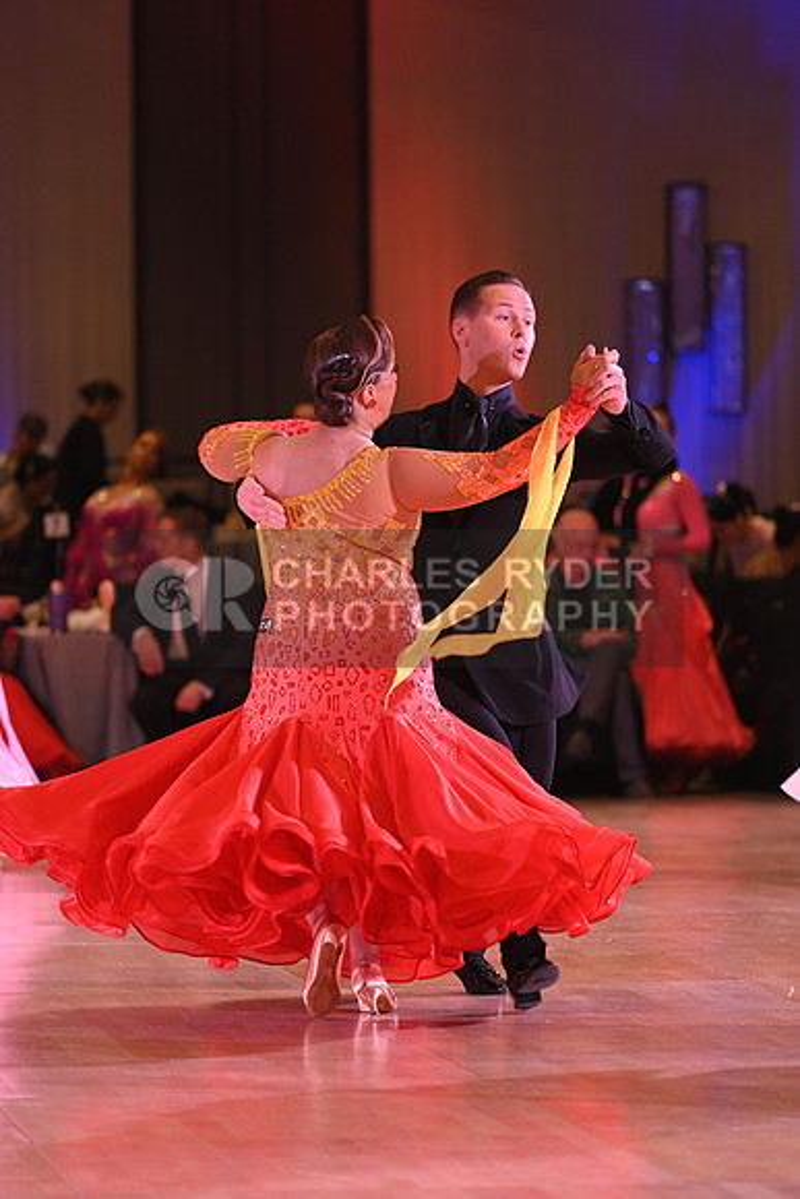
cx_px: 400
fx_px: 6662
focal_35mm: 200
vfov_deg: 10.3
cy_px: 600
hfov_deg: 6.9
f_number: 4.5
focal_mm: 200
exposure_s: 1/200
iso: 1600
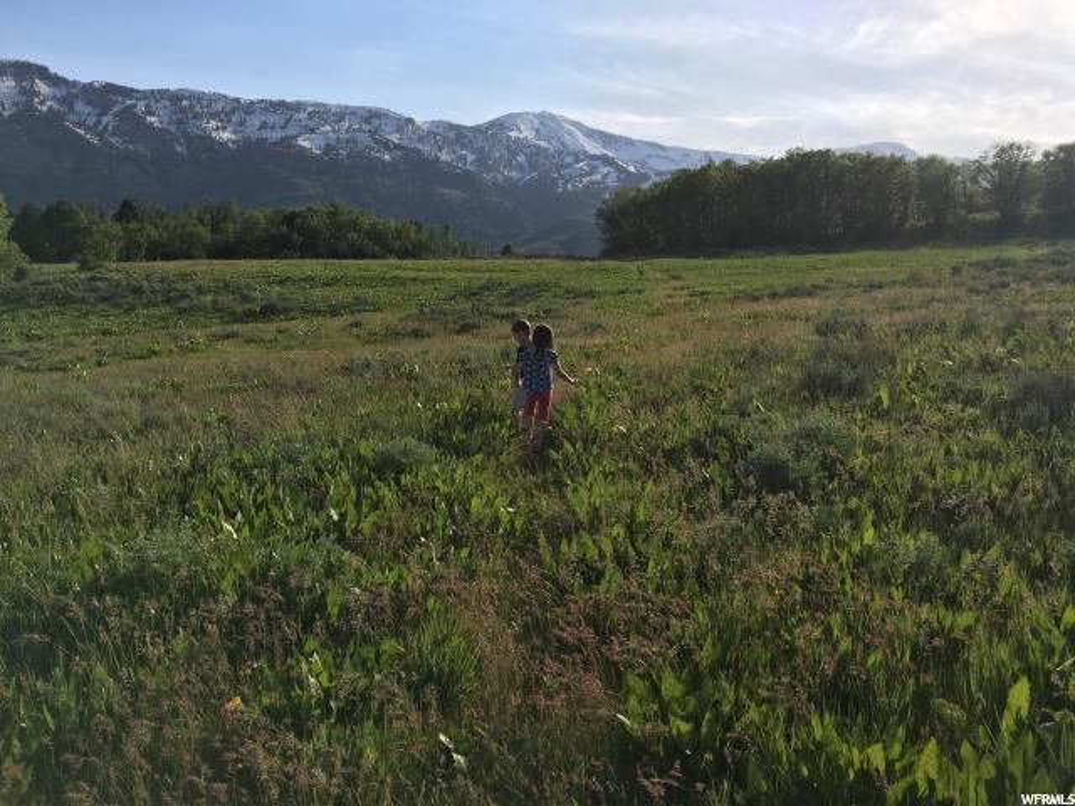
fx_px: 901
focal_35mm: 29
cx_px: 538
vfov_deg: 48.2
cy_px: 403
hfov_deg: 61.7
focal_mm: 4.15
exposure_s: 1/1637
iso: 25
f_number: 2.2
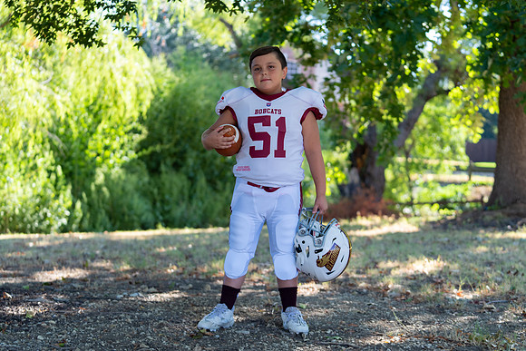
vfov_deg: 18.4
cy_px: 176
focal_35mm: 74
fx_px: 1086
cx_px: 263
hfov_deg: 27.2
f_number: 2.8
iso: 160
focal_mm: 70
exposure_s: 1/320
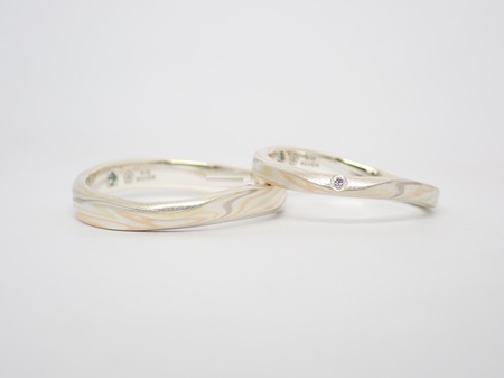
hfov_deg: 25.3
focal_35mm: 77
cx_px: 252
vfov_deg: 19.1
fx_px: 1121
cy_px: 189
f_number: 4.1
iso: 200
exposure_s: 1/125
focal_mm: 13.65
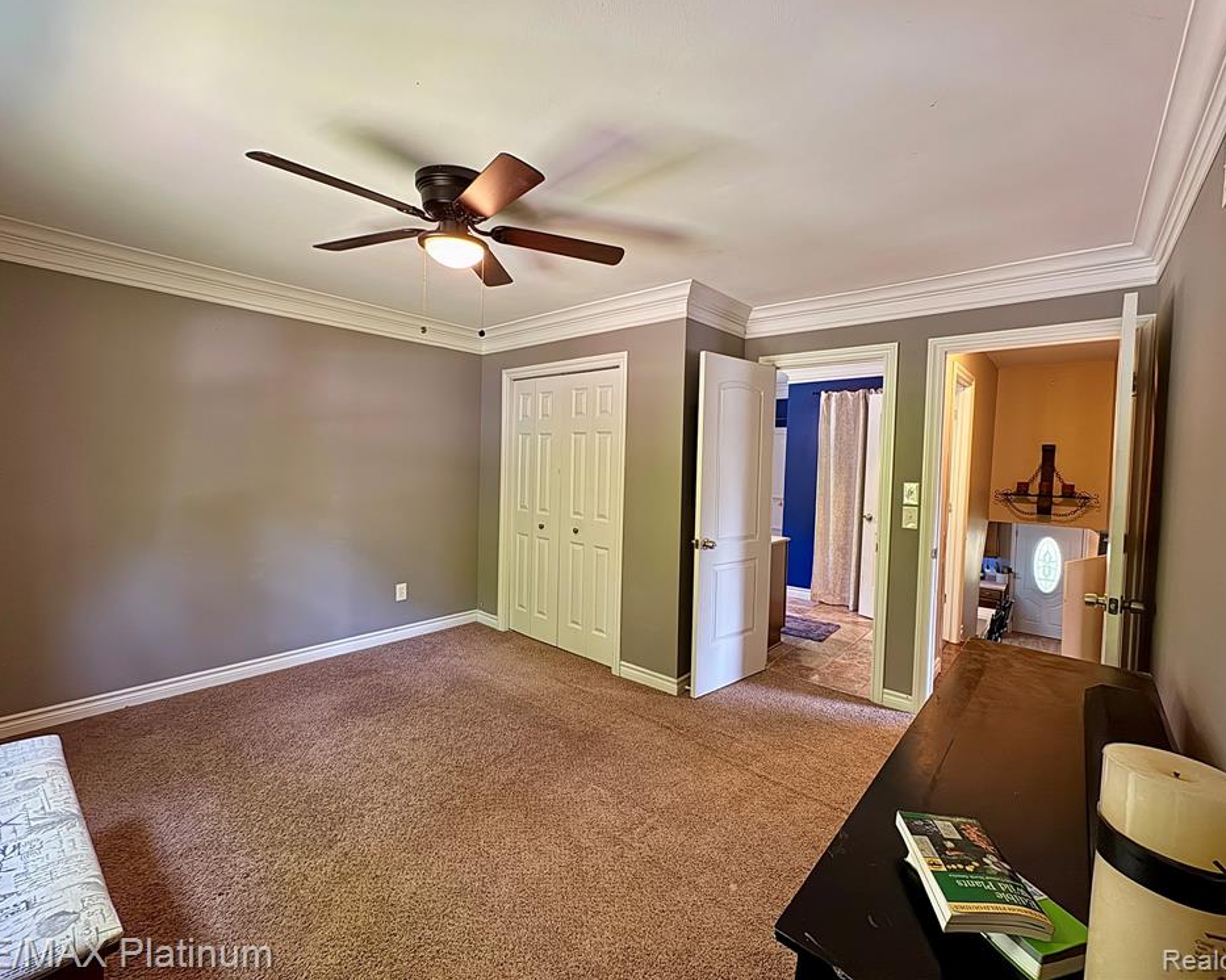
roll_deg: -1.6
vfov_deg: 84.0
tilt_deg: -2.5
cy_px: 477
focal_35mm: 15
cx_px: 623
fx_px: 544
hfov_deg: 96.8
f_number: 2.2
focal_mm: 2.22
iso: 500
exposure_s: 1/60
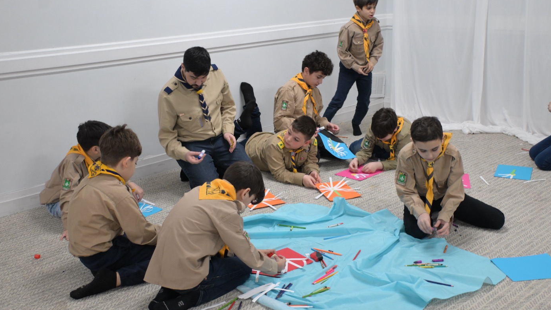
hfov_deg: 49.4
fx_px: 599
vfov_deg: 29.0
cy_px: 138
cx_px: 275
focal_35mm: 41
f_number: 3.8
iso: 1800
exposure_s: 1/160
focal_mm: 26
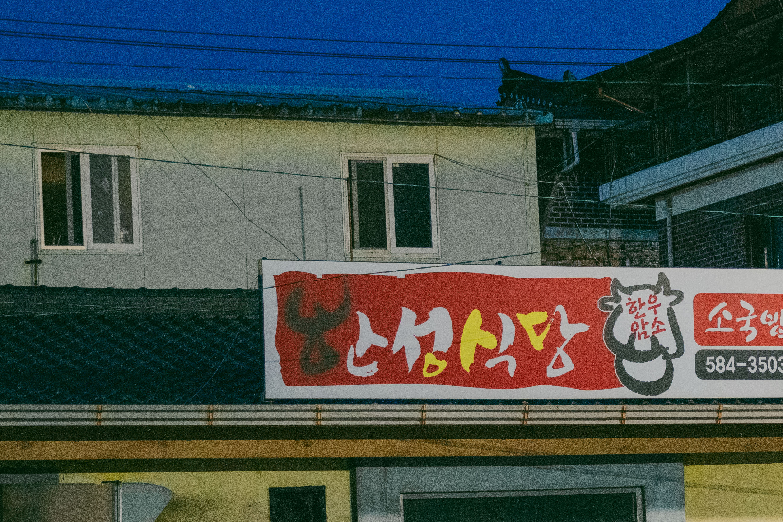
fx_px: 3132
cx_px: 683
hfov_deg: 14.1
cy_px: 389
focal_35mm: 144
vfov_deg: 9.5
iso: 5000
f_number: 2.8
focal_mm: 50
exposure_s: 1/40
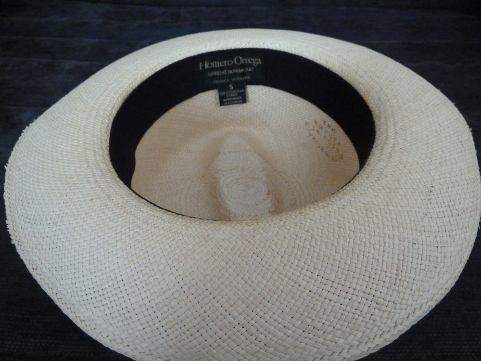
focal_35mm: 25
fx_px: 347
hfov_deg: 69.4
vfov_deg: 54.9
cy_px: 180
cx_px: 240
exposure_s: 1/15
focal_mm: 4.1
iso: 800
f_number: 3.3
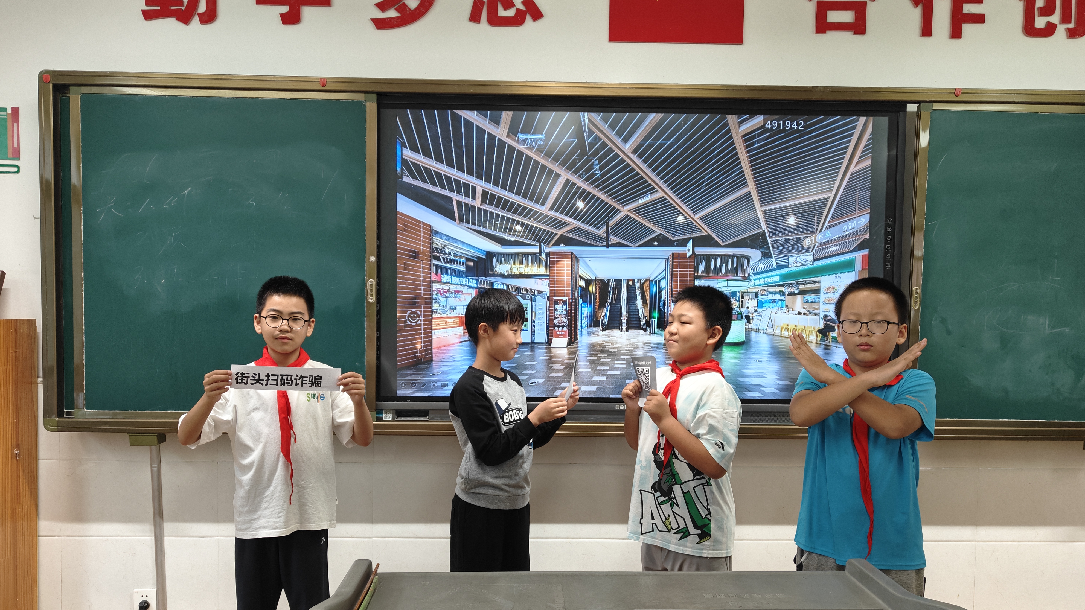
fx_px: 777
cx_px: 544
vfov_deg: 42.8
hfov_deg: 69.9
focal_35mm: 27
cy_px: 337
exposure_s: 1/100
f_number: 1.8
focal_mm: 5.59
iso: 80
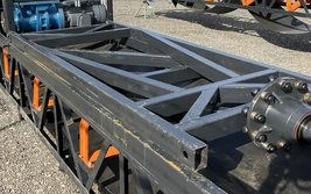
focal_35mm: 46
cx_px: 141
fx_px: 390
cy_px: 73
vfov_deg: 27.9
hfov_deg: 43.4
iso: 25
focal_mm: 3
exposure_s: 1/855
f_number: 1.8
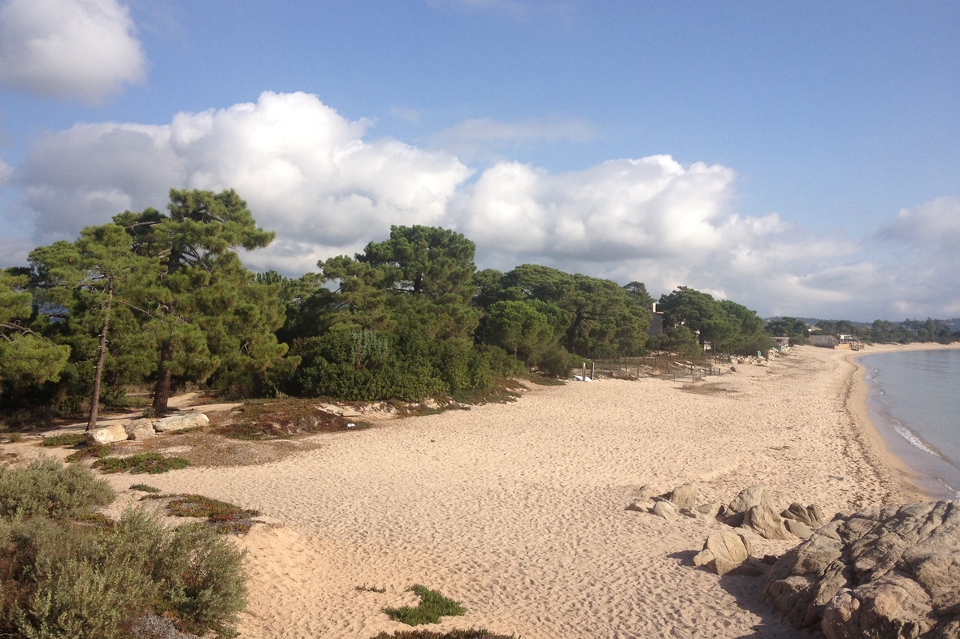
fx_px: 986
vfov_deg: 35.9
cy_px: 336
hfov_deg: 51.9
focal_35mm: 37
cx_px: 474
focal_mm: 4.28
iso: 64
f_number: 2.4
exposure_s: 1/2045
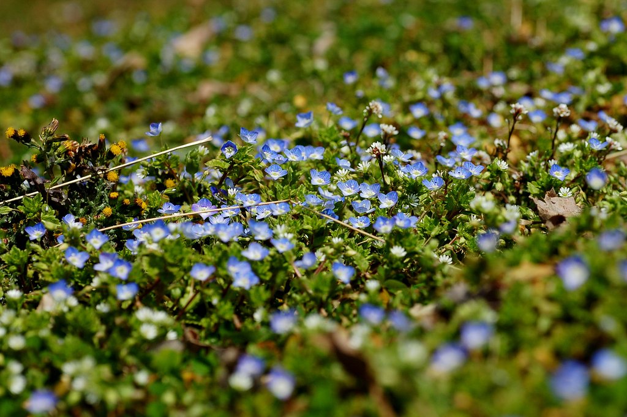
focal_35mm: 135
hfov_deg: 15.2
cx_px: 314
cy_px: 208
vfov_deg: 10.1
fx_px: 2349
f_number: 7.1
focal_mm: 90
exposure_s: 1/1250
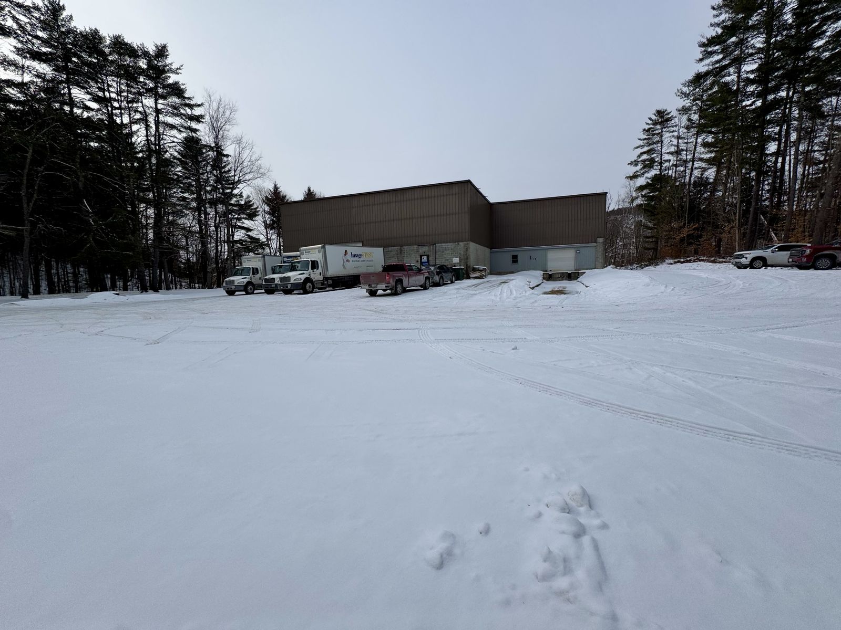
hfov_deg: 102.1
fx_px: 340
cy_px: 315
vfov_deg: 85.7
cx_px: 420
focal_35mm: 14
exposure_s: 1/2273
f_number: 2.2
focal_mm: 2.22
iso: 50
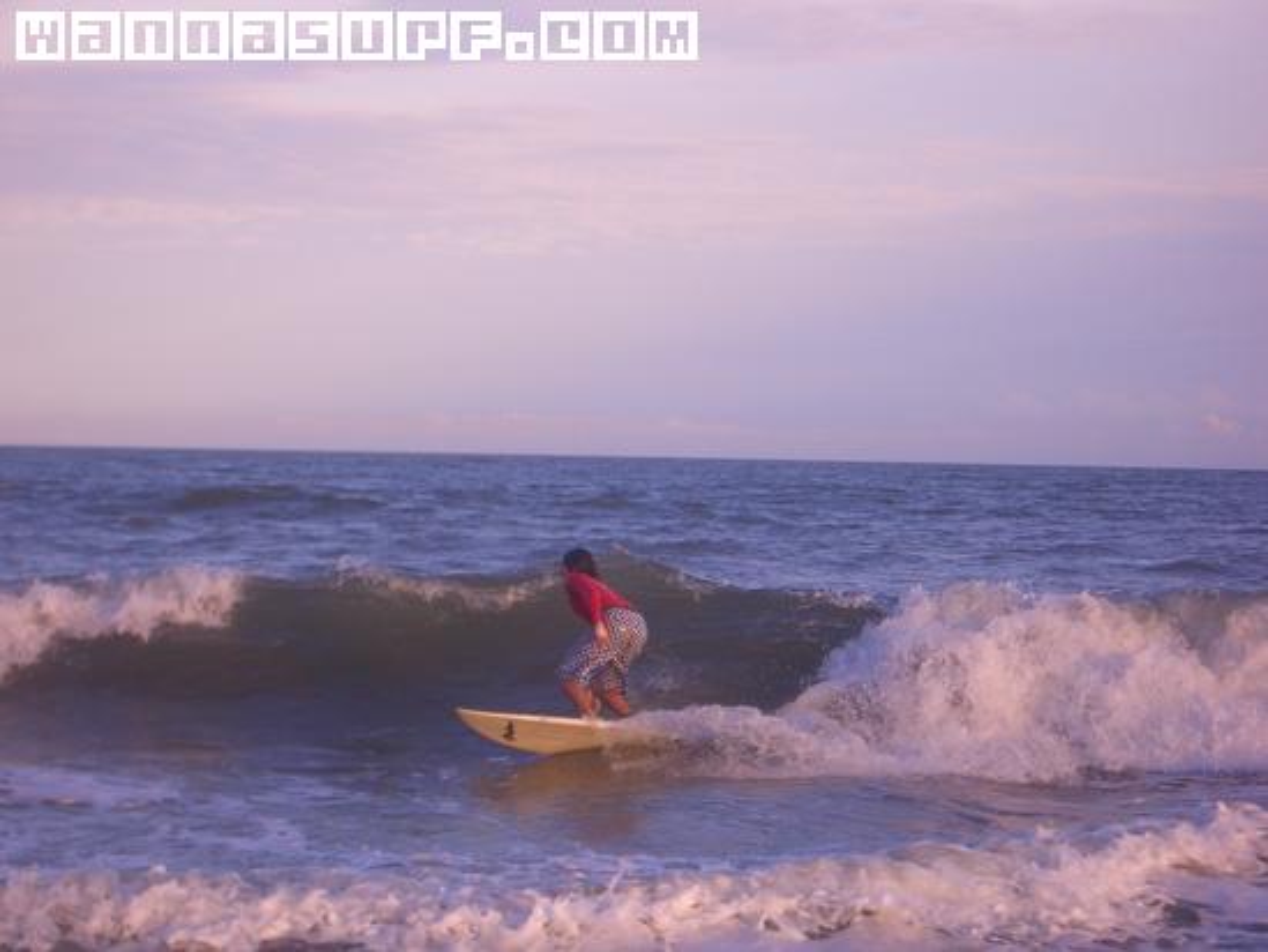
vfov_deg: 14.1
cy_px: 476
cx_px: 634
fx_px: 3847
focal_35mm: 105
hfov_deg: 18.7
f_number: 4.8
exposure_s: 1/200
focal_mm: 17.4
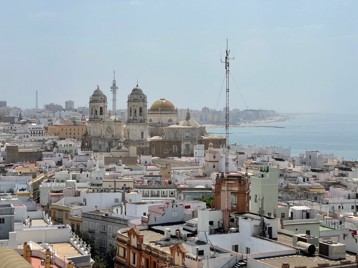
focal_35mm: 64
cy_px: 134
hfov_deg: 30.3
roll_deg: -0.5
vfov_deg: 22.9
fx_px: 662
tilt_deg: -2.1
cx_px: 179
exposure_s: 1/3215
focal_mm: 7.5
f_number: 2.2
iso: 20
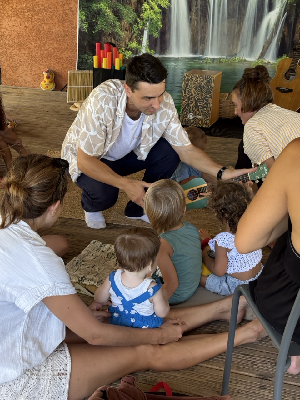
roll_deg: -1.4
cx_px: 150
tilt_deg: -21.6
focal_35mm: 48
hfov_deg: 30.3
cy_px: 200
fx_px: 555
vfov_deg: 39.7
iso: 100
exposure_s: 1/169
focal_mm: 6.76
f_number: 1.78
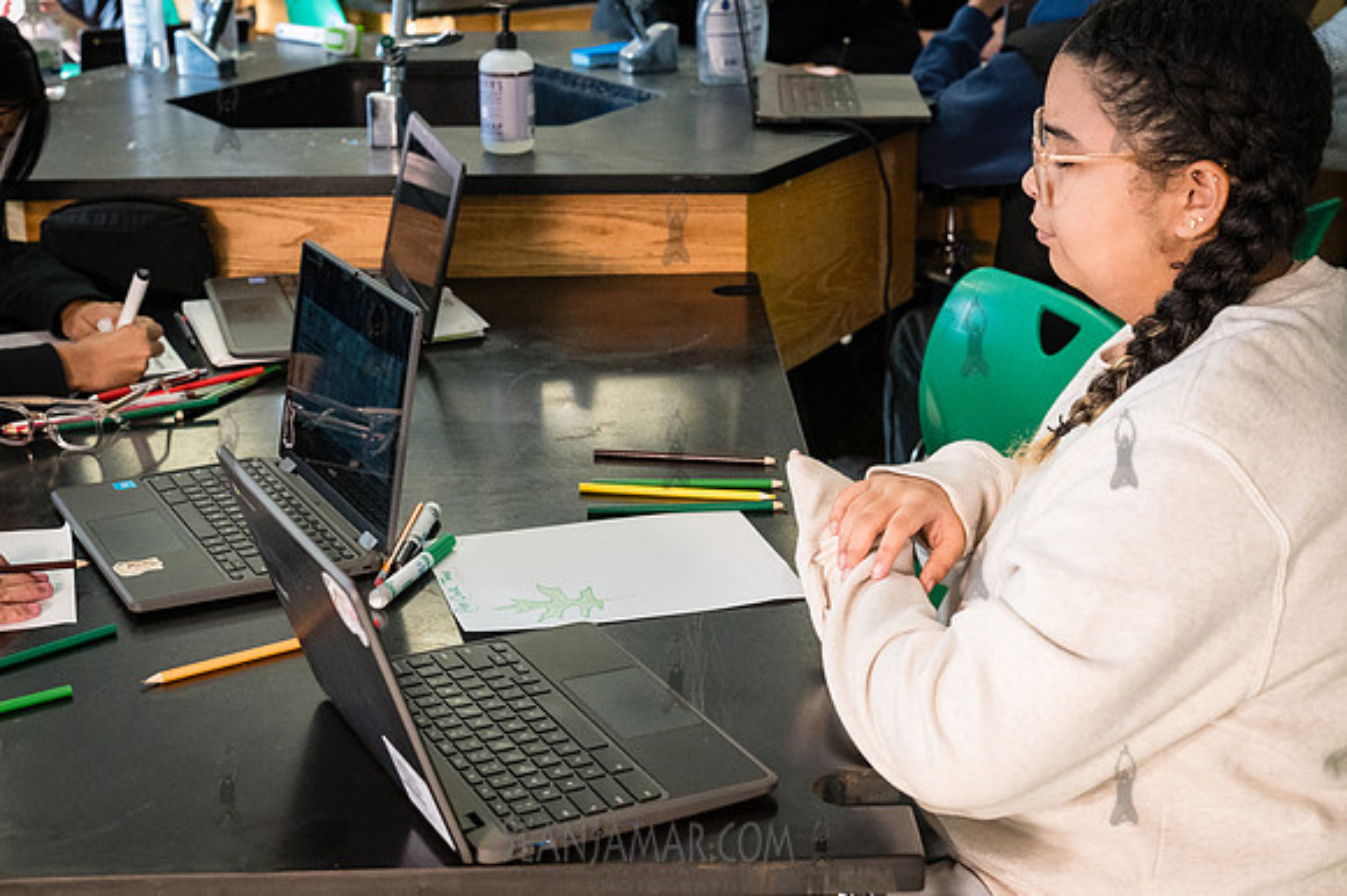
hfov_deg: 35.4
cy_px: 449
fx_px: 2107
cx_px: 654
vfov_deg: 24.0
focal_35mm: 56
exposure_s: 1/500
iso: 6400
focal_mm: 42
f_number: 5
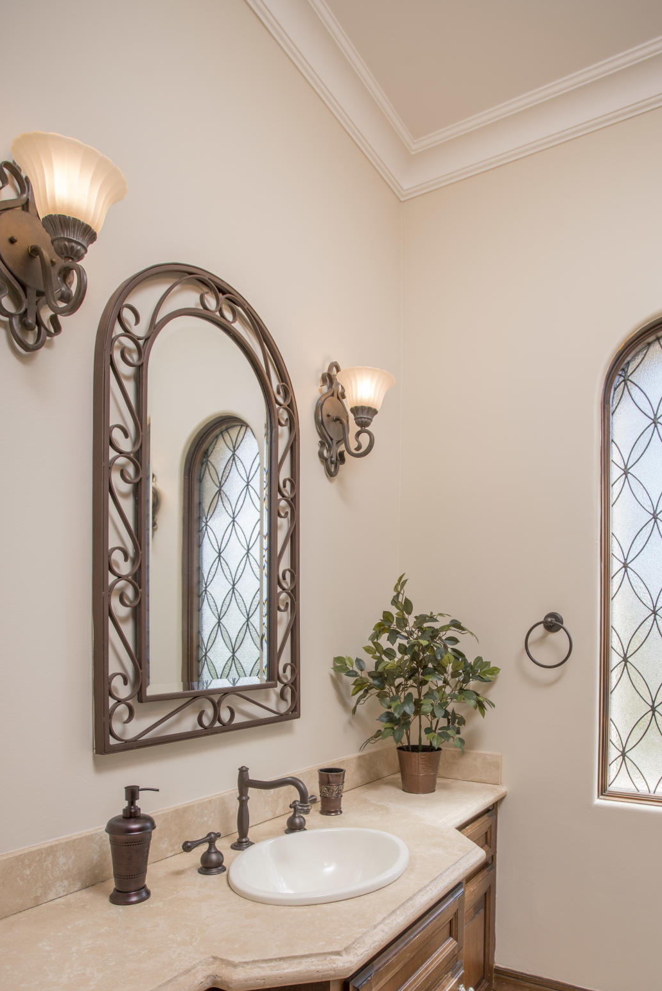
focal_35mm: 22
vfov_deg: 76.8
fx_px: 606
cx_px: 381
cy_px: 635
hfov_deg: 57.0
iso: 250
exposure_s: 1/160
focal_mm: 17
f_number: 7.1
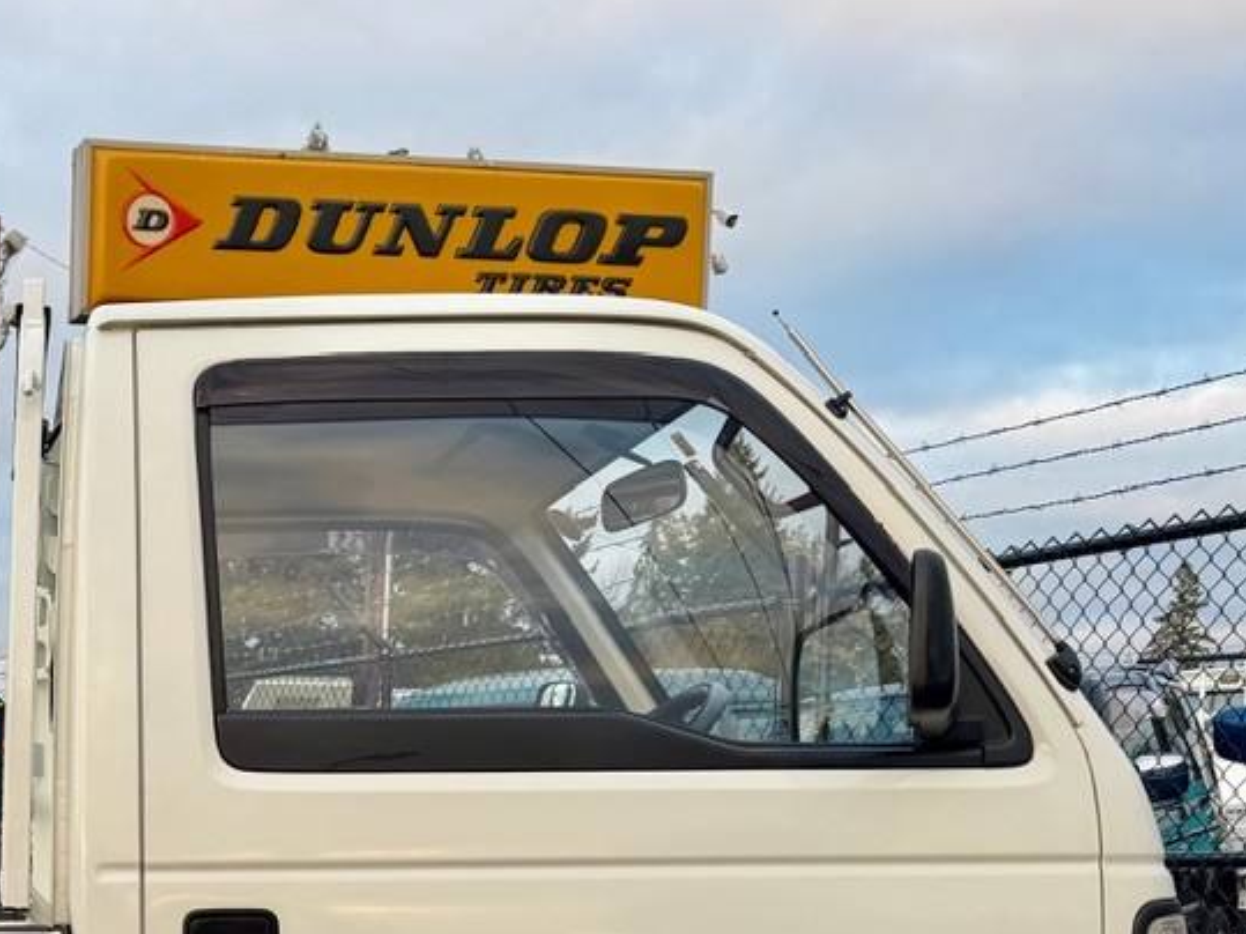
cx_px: -143
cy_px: 943
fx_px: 2051
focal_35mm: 57
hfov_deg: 30.1
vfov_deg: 24.4
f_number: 1.78
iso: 80
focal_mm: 6.76
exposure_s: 1/401
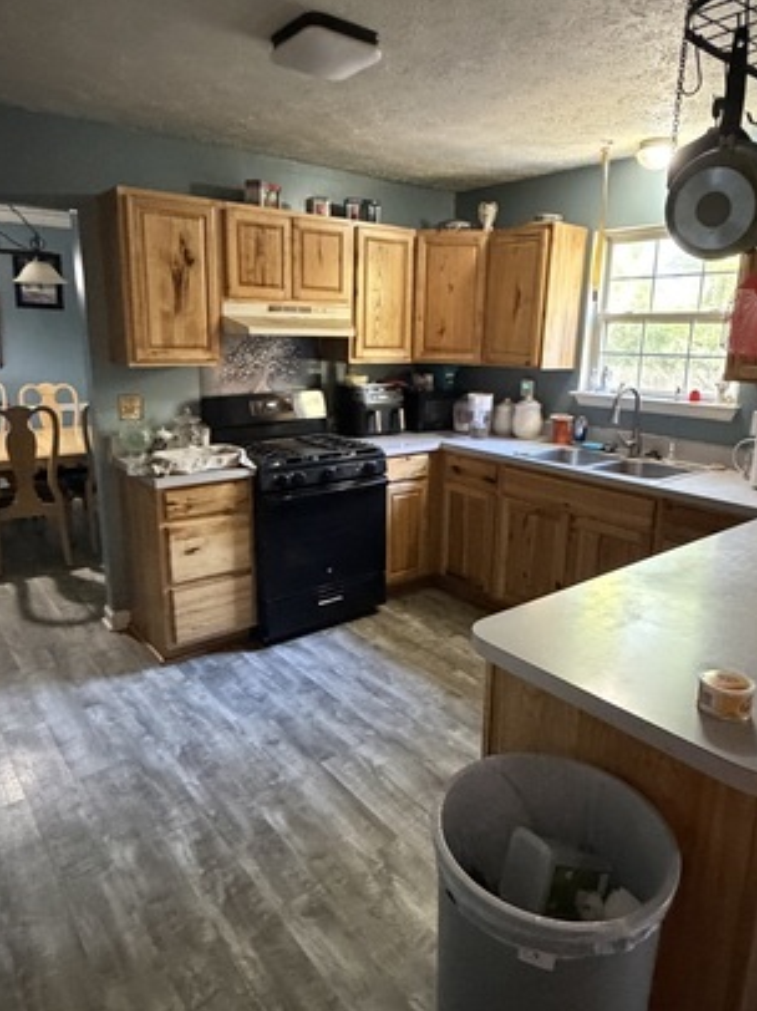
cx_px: 391
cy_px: 492
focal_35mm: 23
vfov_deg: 73.9
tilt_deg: -12.6
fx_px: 671
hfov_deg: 58.8
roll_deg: +0.7
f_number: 2.2
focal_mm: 2.22
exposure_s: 1/40
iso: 1250
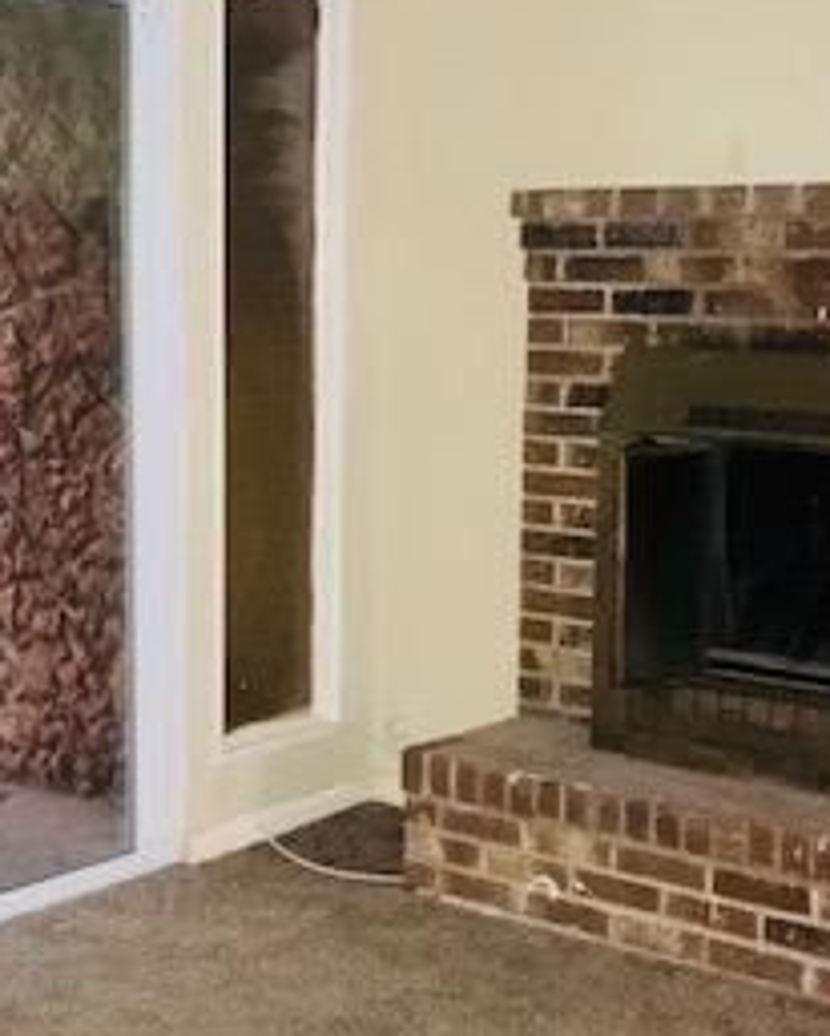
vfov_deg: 27.9
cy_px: 593
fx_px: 2086
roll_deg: -0.4
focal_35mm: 68
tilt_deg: -9.5
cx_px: 238
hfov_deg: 22.4
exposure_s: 1/16
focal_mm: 3.99
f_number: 1.8
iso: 250
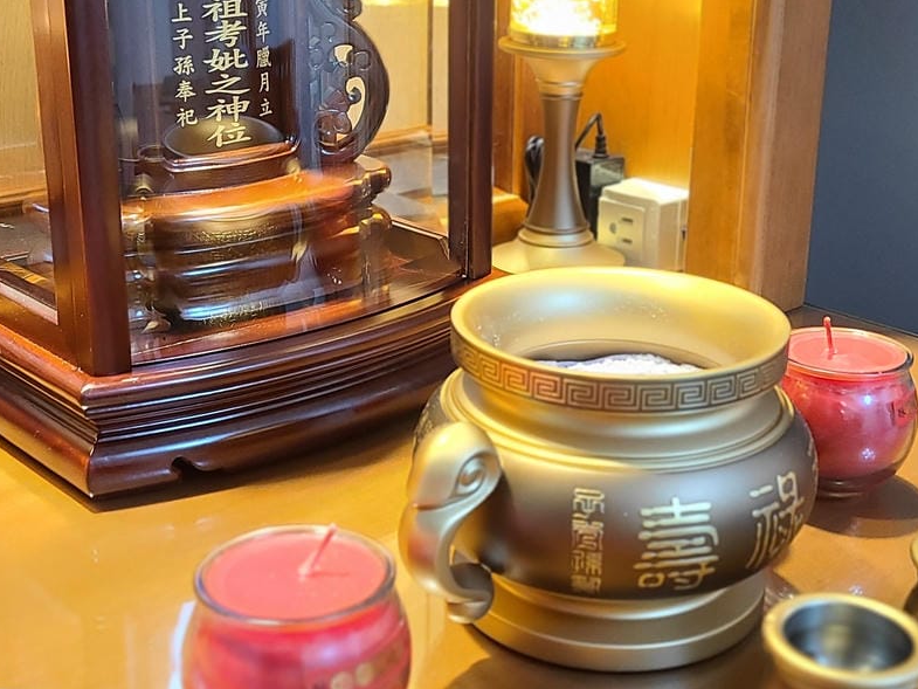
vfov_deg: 27.5
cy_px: 297
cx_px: 520
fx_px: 1406
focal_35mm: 53
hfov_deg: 36.1
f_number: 1.8
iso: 320
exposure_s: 1/60
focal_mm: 5.4
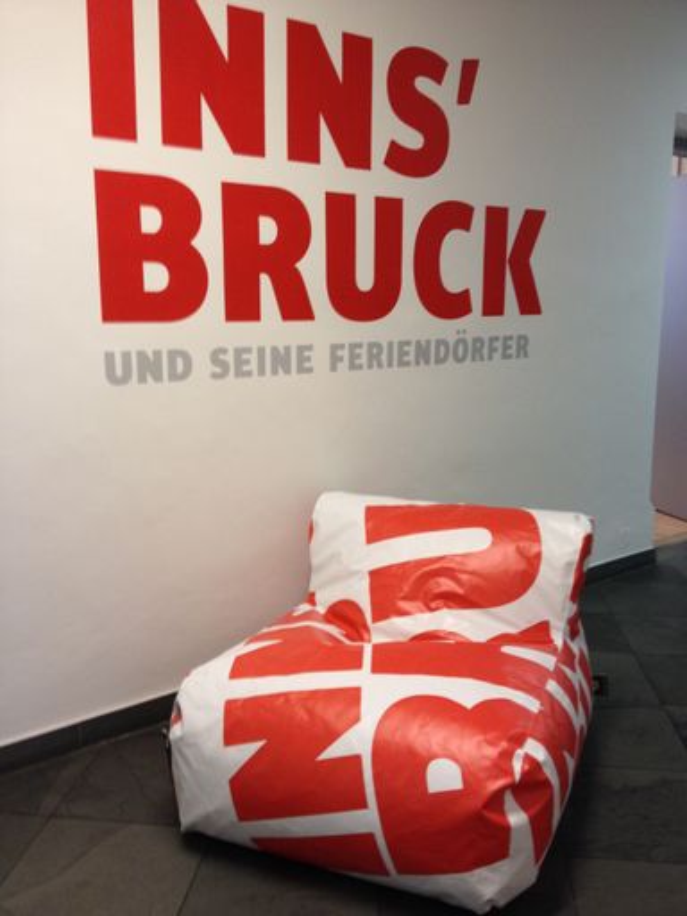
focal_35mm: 35
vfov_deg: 52.6
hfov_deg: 40.7
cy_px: 458
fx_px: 926
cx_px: 344
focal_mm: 4.28
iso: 125
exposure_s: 1/20
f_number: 2.4
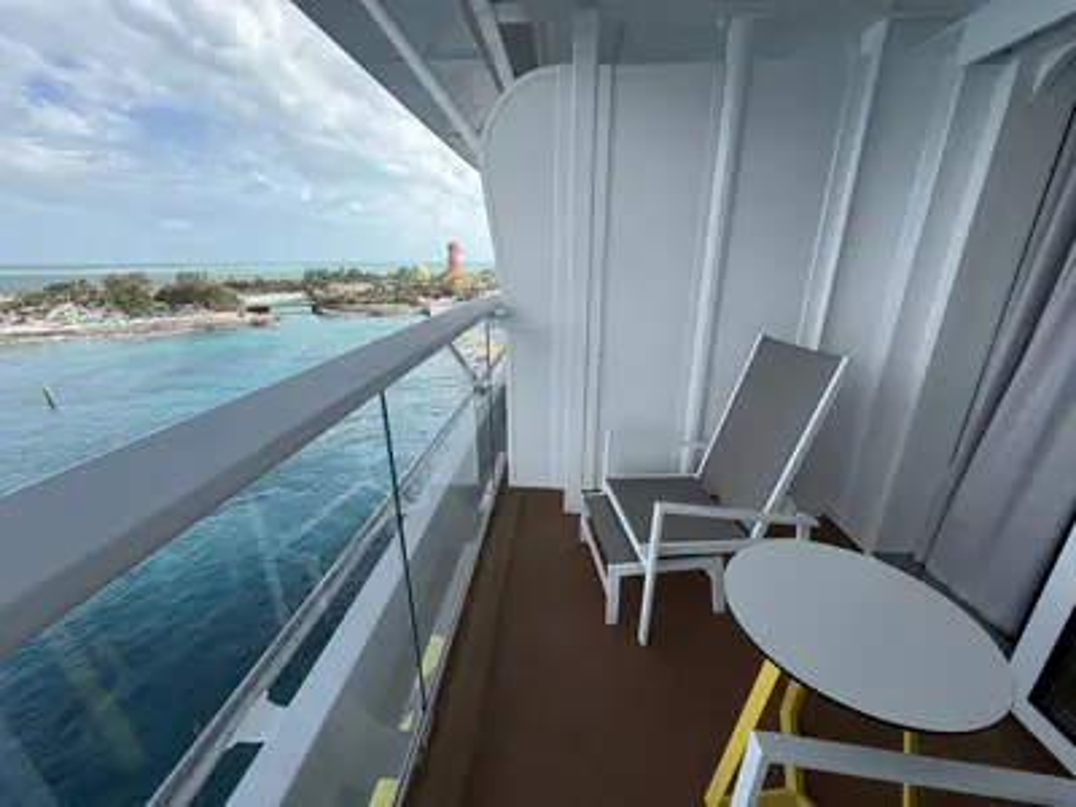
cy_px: 404
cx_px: 538
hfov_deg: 102.1
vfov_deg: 85.7
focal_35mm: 14
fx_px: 435
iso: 40
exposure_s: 1/770
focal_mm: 2.22
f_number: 2.2
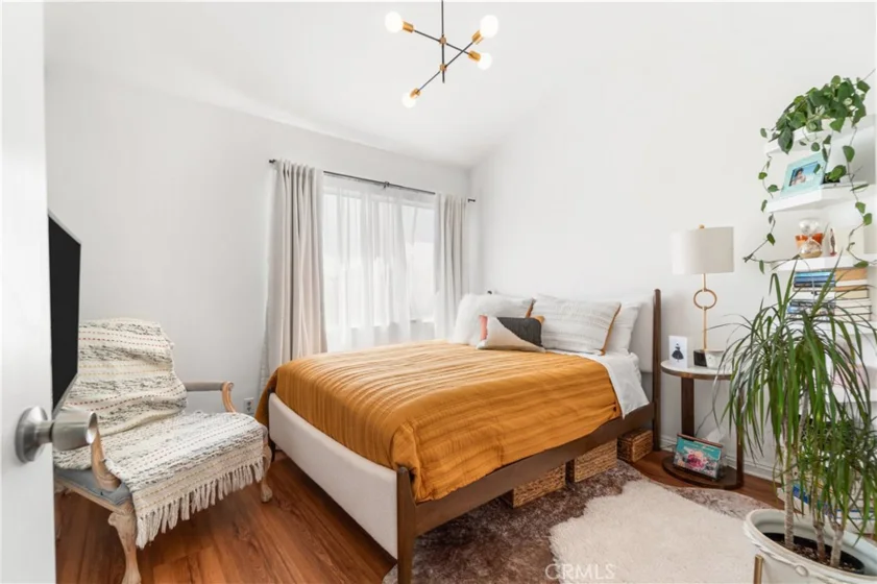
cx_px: 438
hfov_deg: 100.4
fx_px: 365
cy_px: 292
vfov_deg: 77.3
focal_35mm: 15
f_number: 7.1
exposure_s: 1/30
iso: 320
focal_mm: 10
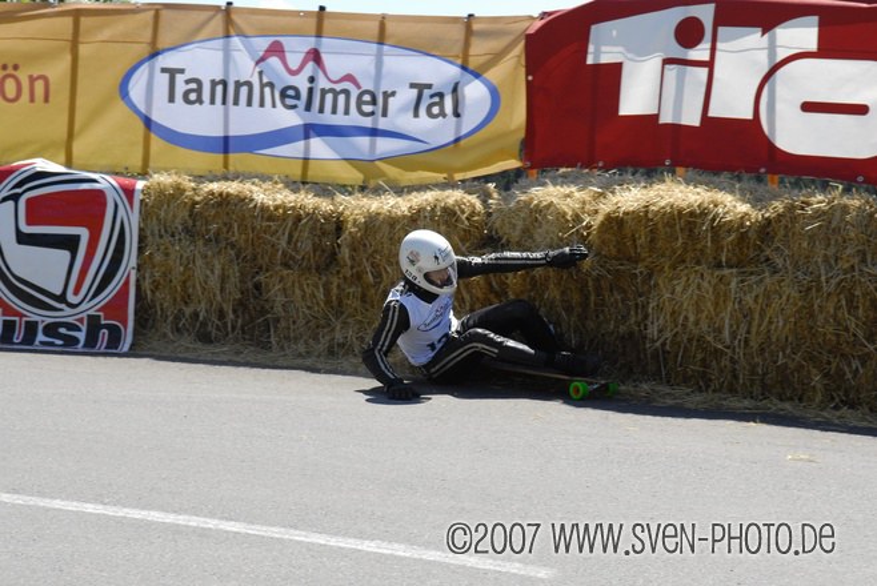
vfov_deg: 16.6
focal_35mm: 82
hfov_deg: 24.6
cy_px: 293
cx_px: 438
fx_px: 2012
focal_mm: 55
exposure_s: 1/500
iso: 320
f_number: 7.1
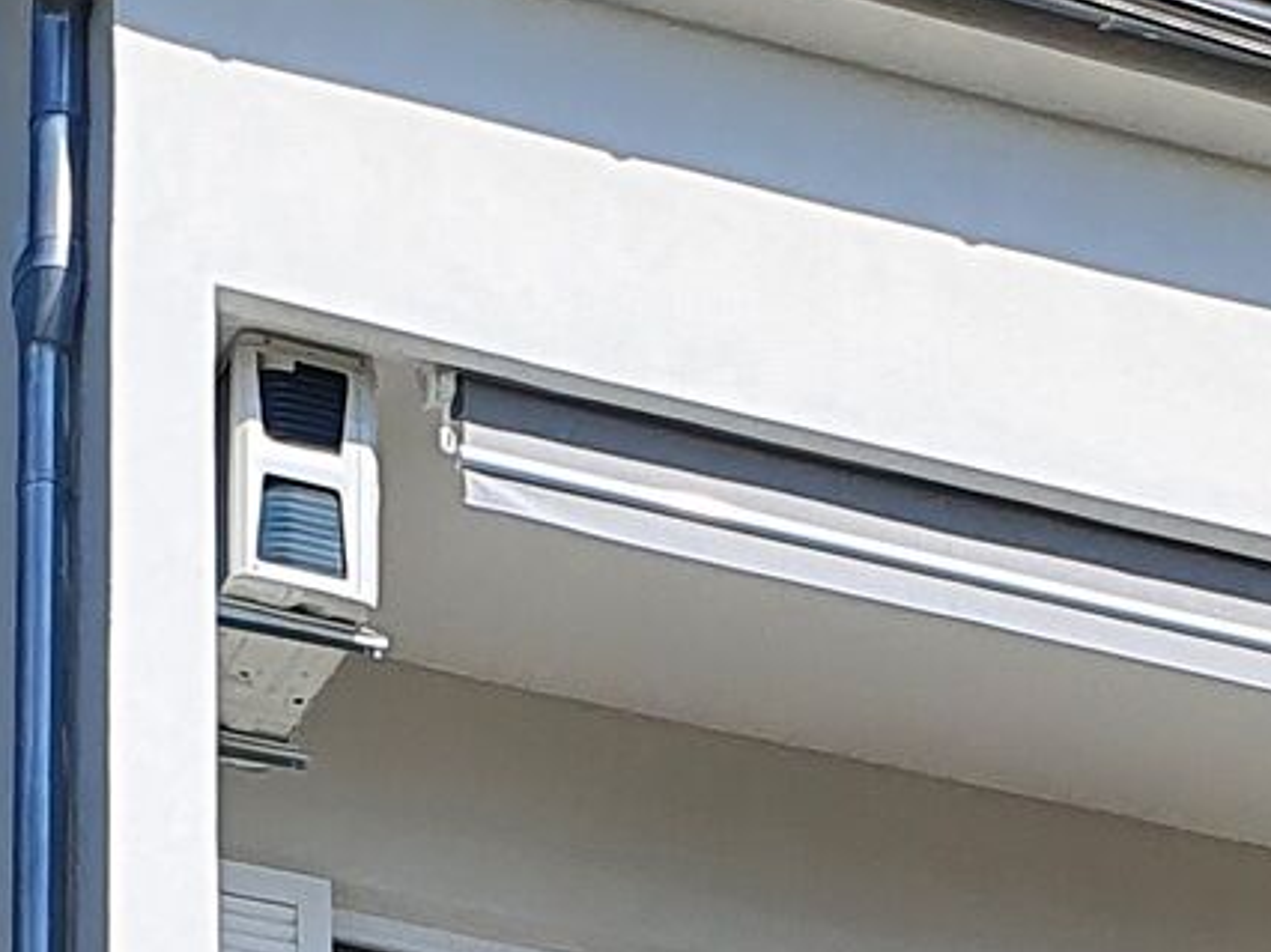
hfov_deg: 11.5
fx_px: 6275
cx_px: 1167
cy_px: 2089
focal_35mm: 171
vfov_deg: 8.1
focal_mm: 4.32
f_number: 2.4
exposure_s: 1/2048
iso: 50
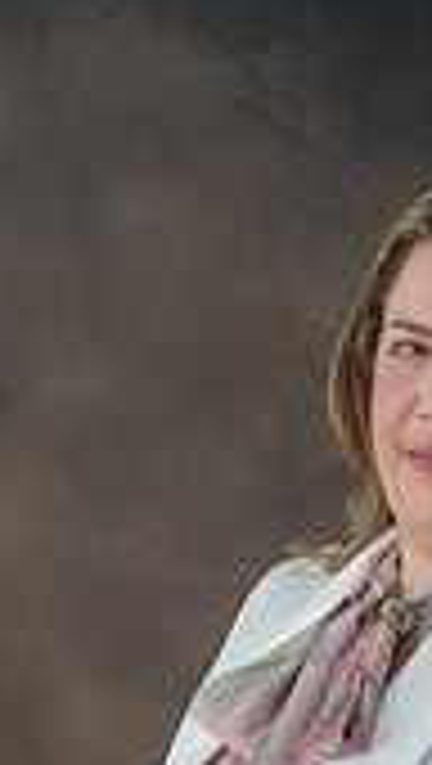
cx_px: 297
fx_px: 4386
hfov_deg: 5.6
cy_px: 886
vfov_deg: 9.8
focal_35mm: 216
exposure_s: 1/100
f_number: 4.5
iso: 400
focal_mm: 78
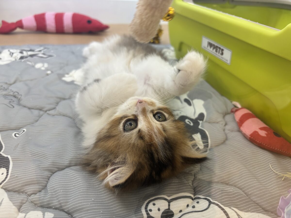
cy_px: 109
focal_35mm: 26
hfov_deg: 67.3
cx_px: 146
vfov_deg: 53.1
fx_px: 219
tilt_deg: -30.8
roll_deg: -5.1
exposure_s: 1/100
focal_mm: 5.96
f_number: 1.6
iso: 100
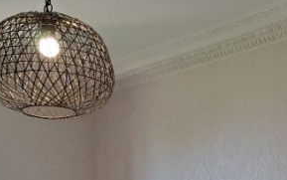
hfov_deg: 22.3
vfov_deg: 13.6
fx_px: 704
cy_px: 274
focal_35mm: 90
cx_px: 273
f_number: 1.8
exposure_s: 1/50
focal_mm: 5.23
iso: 80
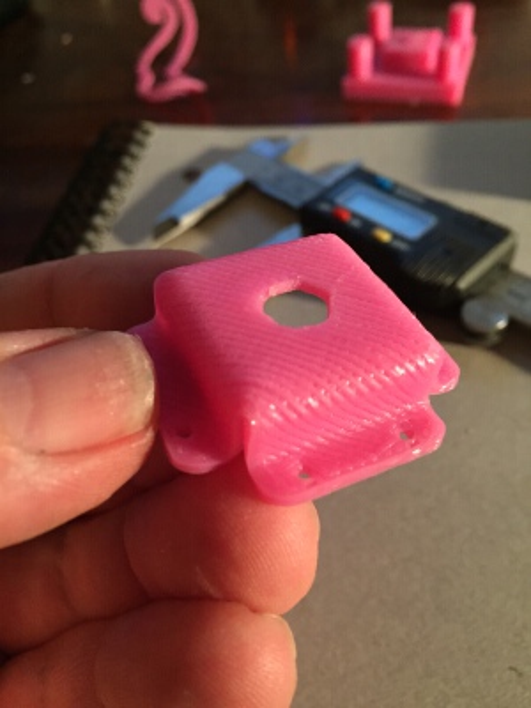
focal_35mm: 29
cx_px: 266
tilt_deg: -47.8
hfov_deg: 48.2
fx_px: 593
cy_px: 354
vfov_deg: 61.7
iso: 250
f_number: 2.2
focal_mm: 4.15
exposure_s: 1/24
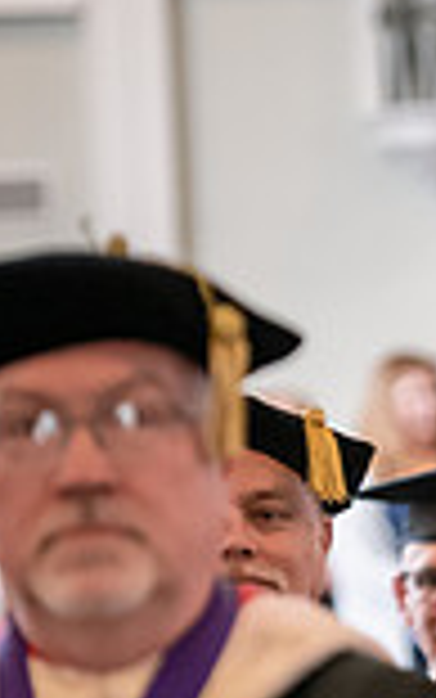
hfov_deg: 2.8
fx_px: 8699
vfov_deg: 4.6
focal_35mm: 458
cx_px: 993
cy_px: 741
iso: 2000
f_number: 3.2
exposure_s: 1/200
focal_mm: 120
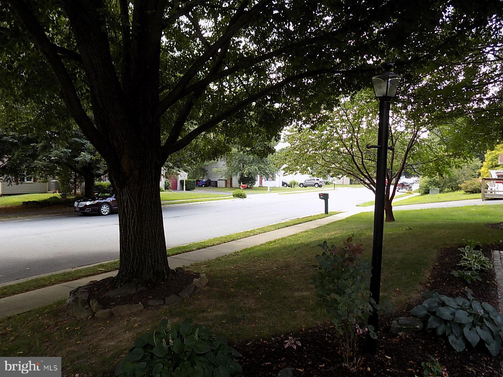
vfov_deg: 56.8
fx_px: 349
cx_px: 252
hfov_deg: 71.6
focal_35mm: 24
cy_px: 188
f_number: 3.1
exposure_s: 1/100
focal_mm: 4.3
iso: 80
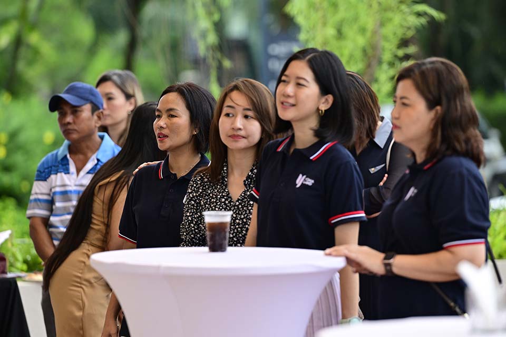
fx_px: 2811
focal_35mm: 200
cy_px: 168
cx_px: 253
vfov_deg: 6.9
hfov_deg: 10.3
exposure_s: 1/250
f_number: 3.5
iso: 1400
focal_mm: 200
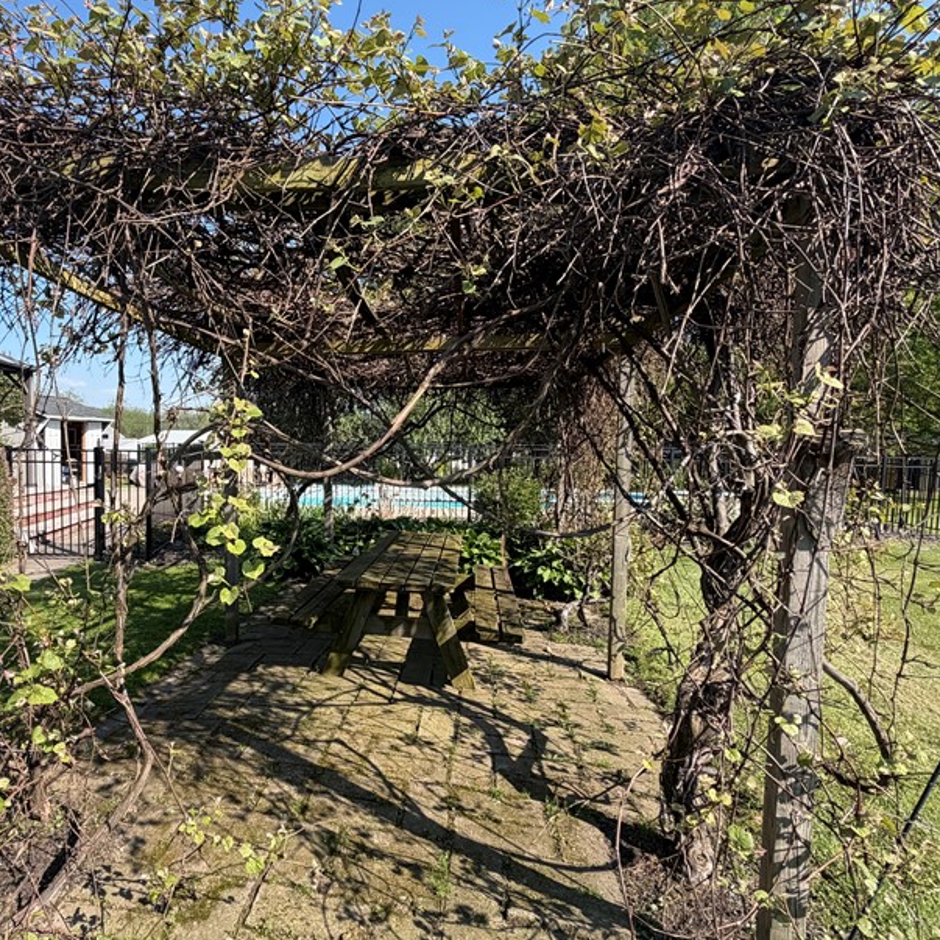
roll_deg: -0.7
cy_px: 483
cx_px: 345
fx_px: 645
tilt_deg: -4.2
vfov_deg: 72.1
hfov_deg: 70.8
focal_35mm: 21
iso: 40
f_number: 2.2
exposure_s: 1/651
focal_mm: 2.22
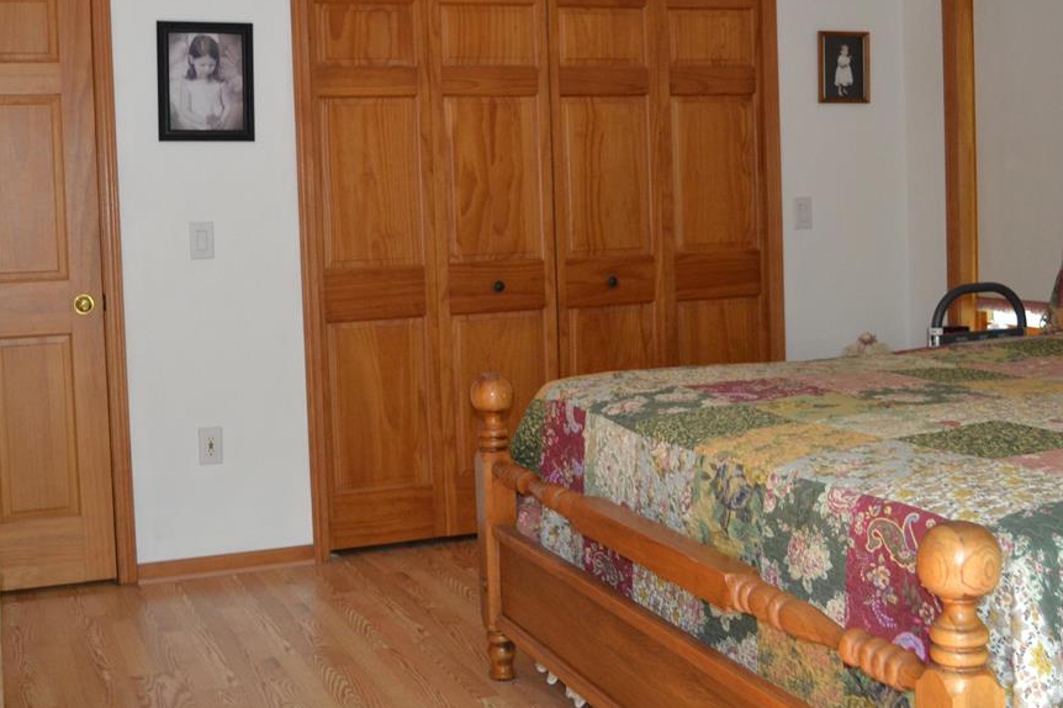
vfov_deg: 27.4
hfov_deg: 40.4
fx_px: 1446
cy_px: 253
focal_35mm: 49
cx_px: 520
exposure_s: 1/60
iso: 1100
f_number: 3.8
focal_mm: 22
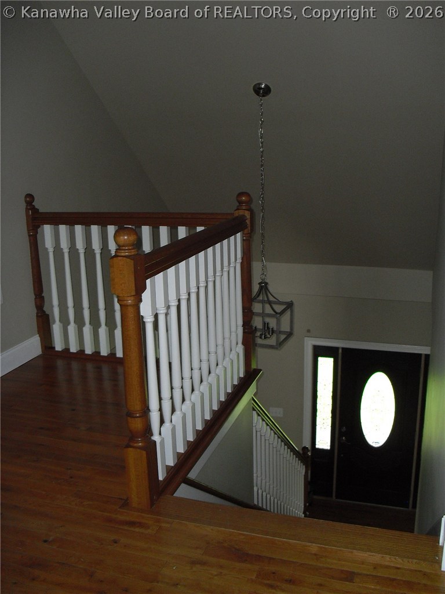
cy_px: 297
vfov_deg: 51.4
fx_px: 617
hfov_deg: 39.7
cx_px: 222
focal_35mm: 36
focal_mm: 6.3
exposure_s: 1/60
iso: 200
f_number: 3.1
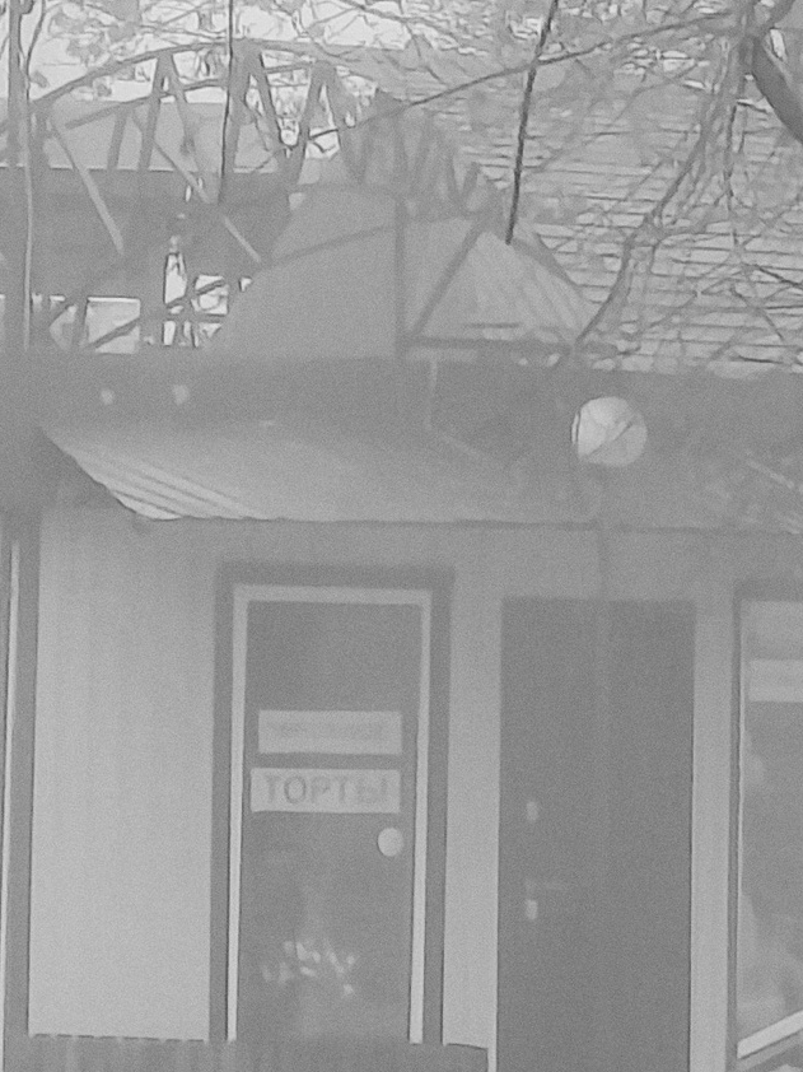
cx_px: -514
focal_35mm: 373
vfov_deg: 5.3
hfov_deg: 4.0
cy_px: -169
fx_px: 11543
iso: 50
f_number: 1.65
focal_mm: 6.19
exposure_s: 1/208
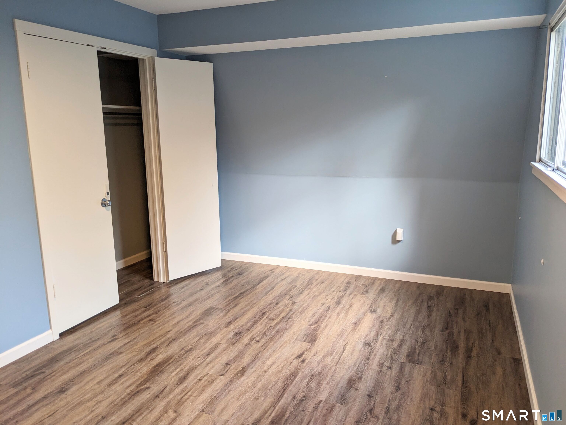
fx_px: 441
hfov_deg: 65.3
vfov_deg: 51.4
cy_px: 212
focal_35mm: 27
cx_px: 283
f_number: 1.73
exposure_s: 1/40
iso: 61
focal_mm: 4.38
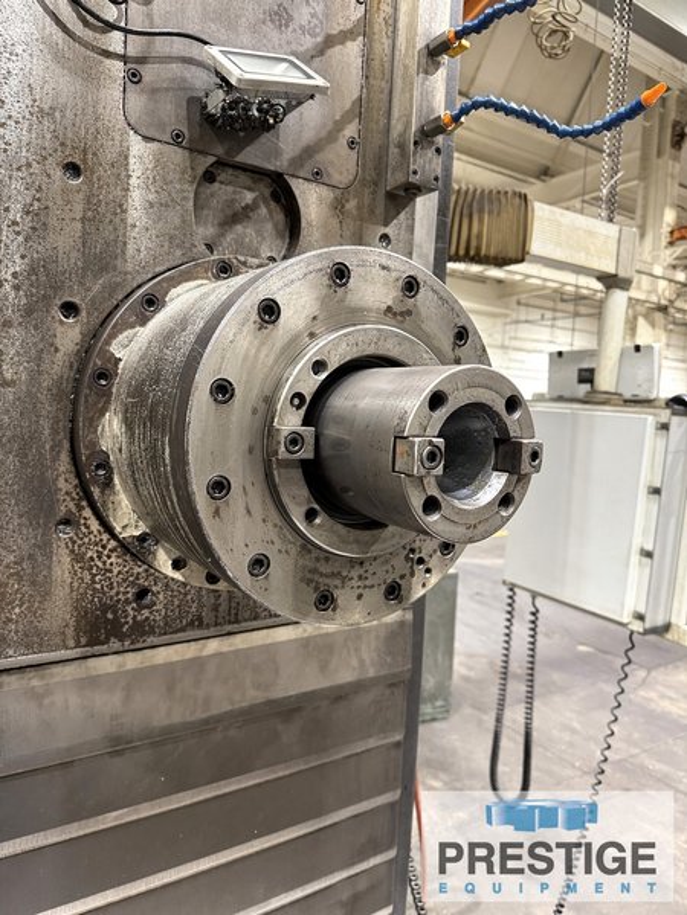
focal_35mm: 24
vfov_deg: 71.6
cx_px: 344
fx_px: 635
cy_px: 458
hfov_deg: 56.8
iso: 320
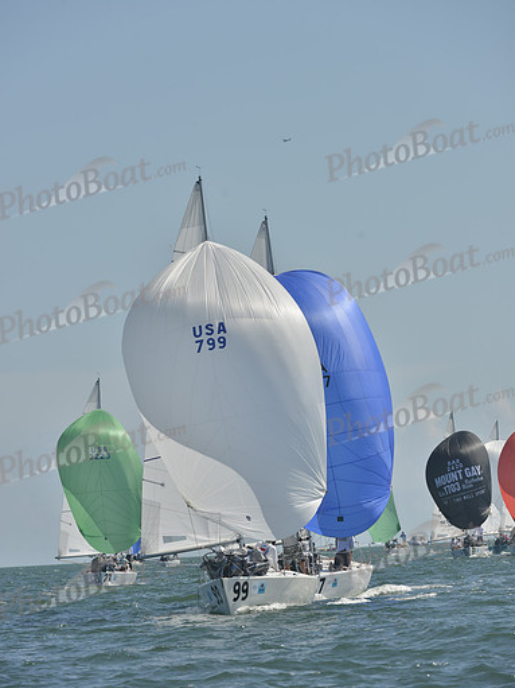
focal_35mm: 240
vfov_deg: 8.3
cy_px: 361
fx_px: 4763
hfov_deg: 6.2
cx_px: 256
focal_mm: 220
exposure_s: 1/1250
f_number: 7.1
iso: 200
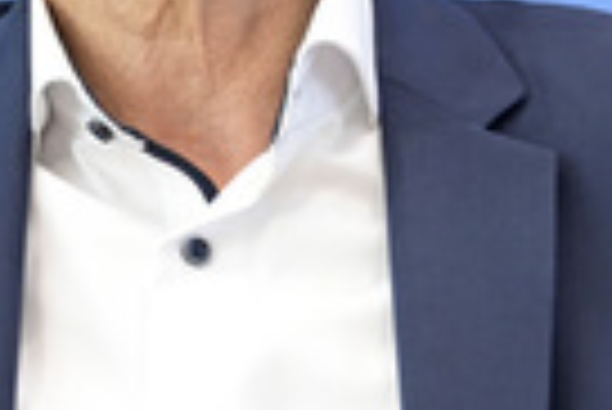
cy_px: -86
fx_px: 7607
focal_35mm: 447
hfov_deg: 4.6
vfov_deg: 3.1
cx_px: 88
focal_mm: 135
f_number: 5.6
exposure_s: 1/500
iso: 5000
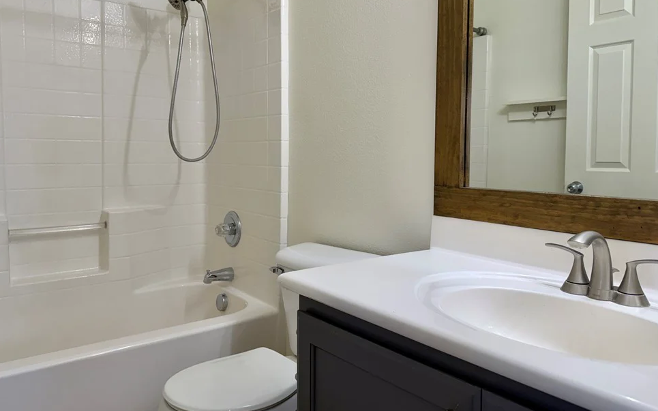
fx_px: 484
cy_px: 176
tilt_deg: -2.8
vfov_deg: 45.9
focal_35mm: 27
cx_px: 325
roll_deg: -0.9
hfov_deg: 68.4
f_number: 1.78
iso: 100
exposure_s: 1/120
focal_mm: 6.76
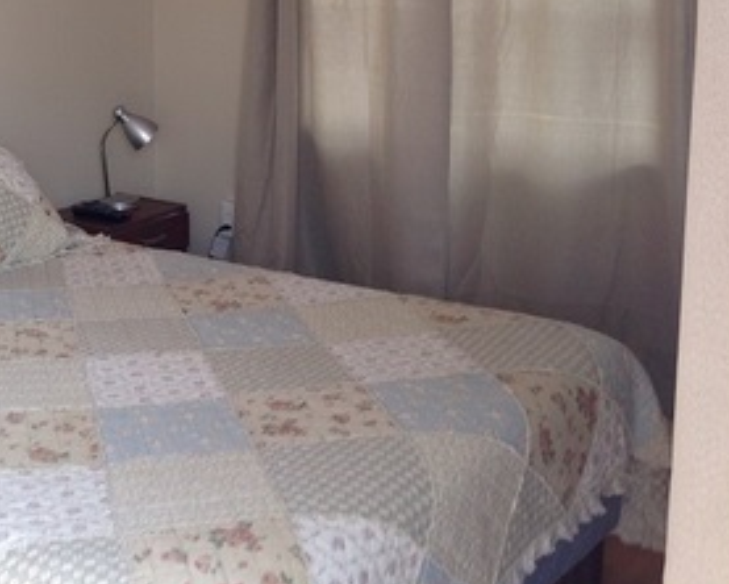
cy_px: 95
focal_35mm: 62
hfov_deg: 29.5
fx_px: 1339
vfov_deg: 24.1
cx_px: 101
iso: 50
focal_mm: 4.12
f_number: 2.4
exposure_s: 1/40
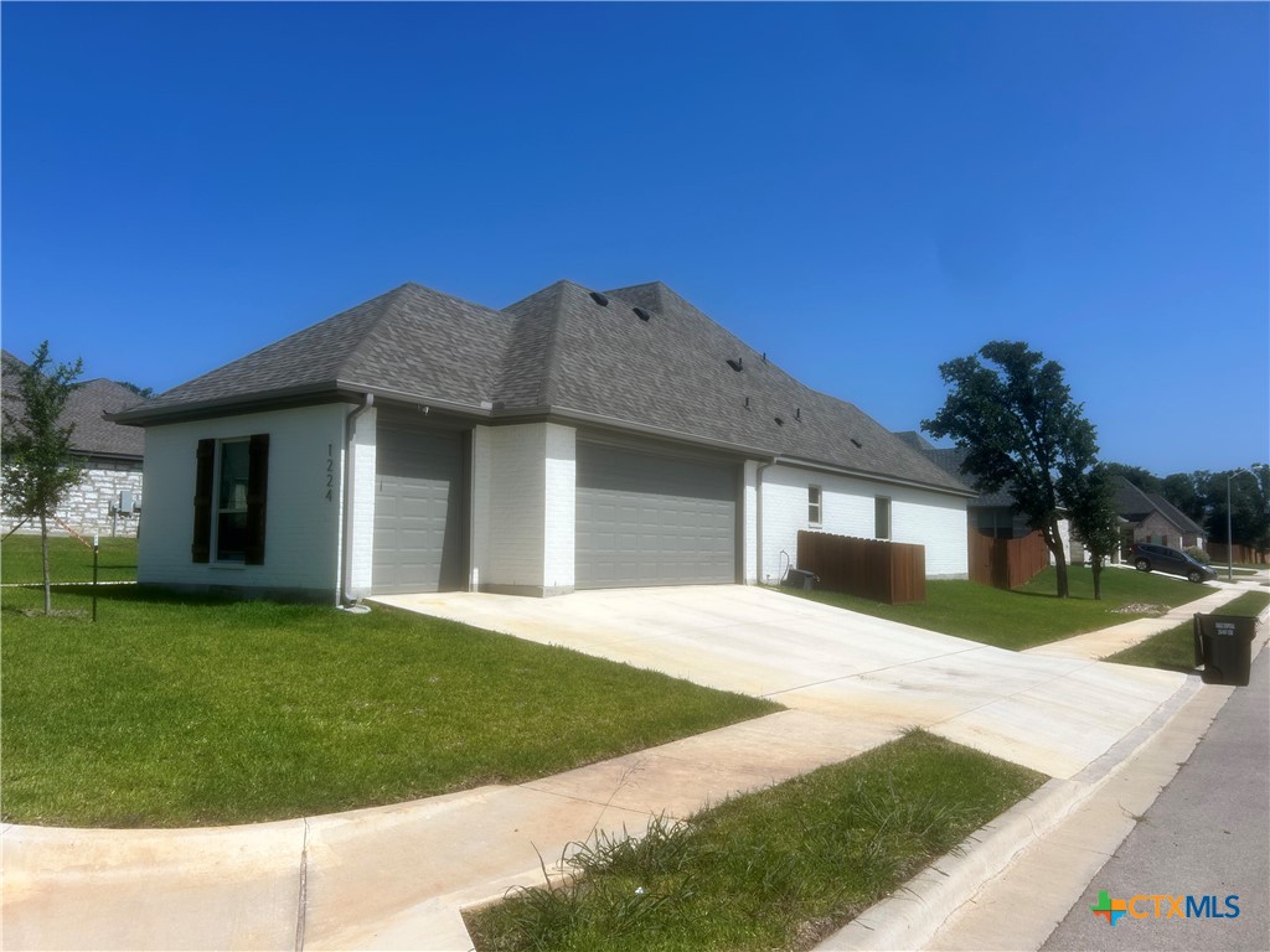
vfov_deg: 53.1
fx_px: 954
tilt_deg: +4.0
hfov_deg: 67.3
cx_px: 635
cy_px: 476
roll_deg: -0.2
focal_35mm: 26
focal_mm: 5.7
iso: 50
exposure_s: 1/8696
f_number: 1.5
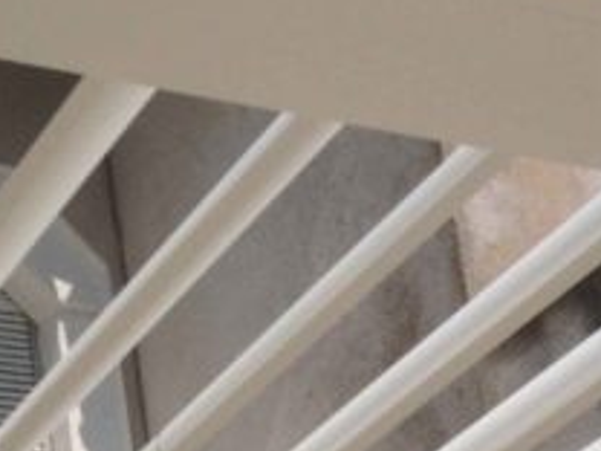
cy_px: 755
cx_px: -12
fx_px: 2240
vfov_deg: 10.9
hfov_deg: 15.0
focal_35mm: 129
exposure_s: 1/3953
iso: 50
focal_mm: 4.28
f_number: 2.4
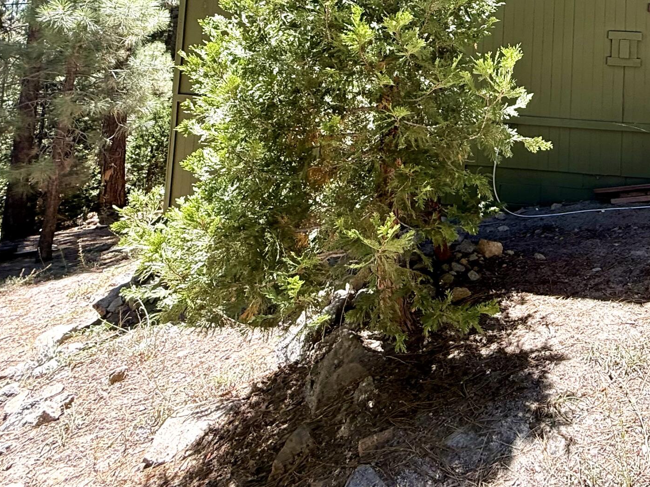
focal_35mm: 30
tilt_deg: +4.2
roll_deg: -2.0
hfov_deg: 54.4
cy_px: 10
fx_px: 563
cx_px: 549
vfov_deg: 41.3
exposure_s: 1/198
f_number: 2.2
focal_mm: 2.22
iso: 64
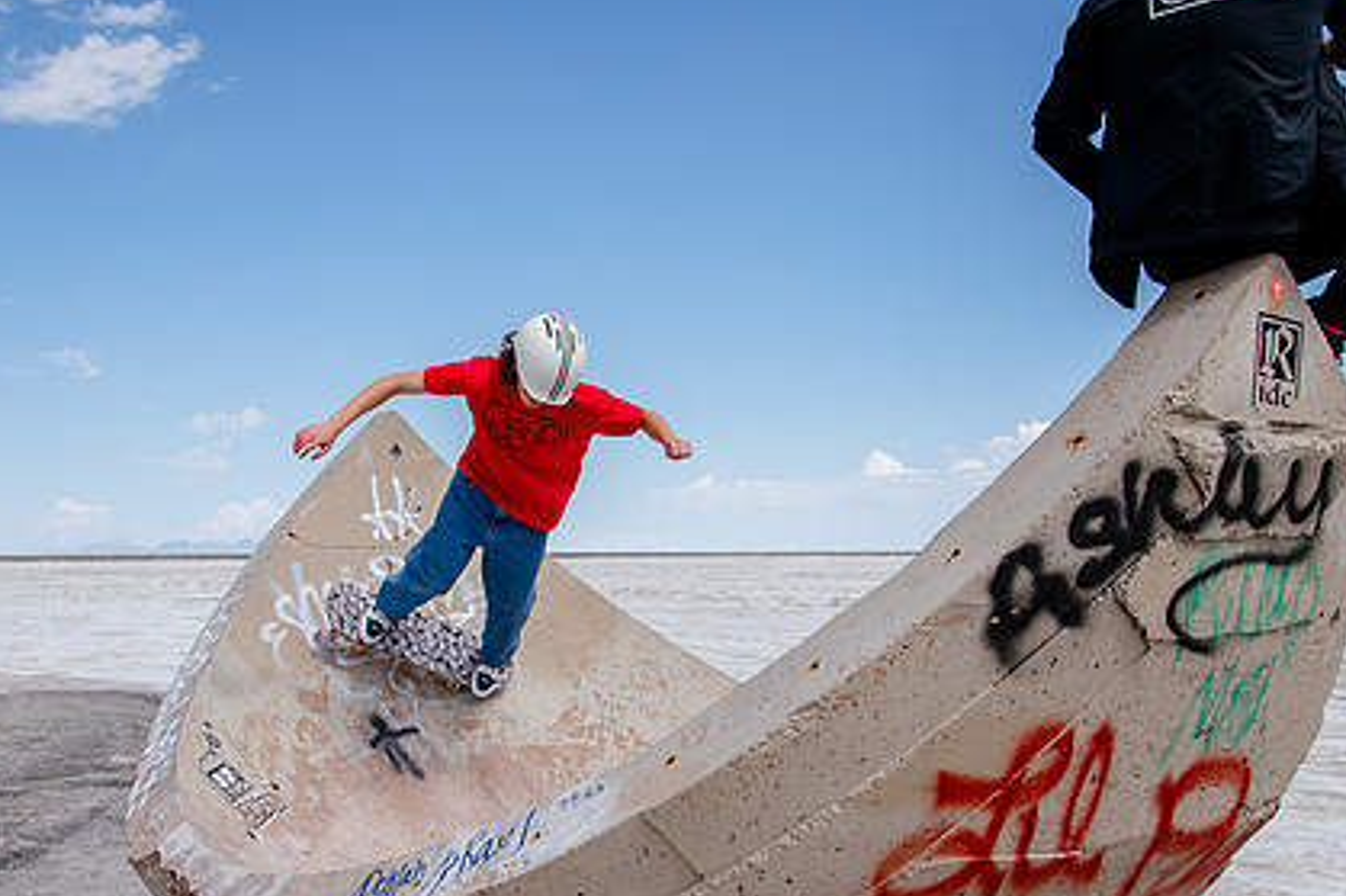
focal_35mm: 38
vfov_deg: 34.9
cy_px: 536
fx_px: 1420
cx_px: 633
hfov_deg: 50.7
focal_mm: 24
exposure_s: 1/800
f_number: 6.3
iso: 160
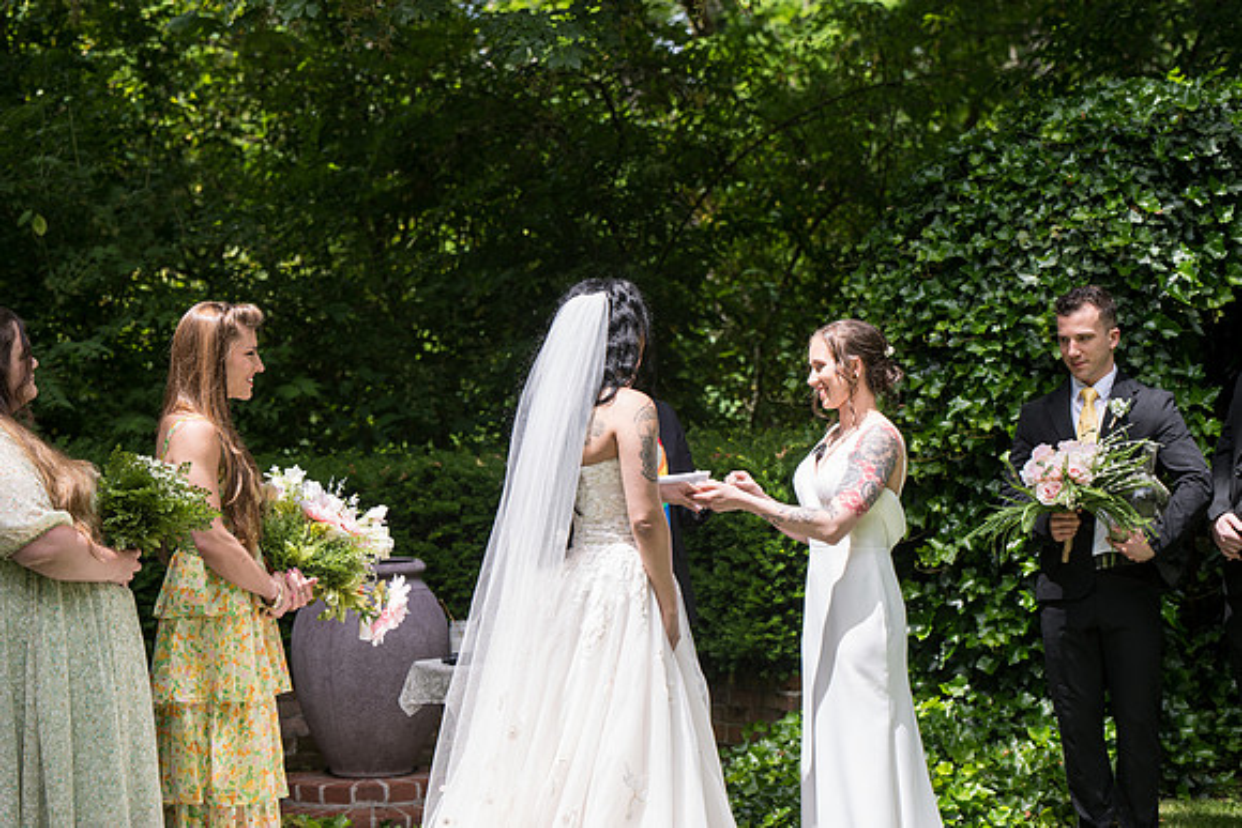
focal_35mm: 82
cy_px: 414
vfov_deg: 16.7
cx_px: 621
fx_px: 2830
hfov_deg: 24.8
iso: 100
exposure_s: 1/400
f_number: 4
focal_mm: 82
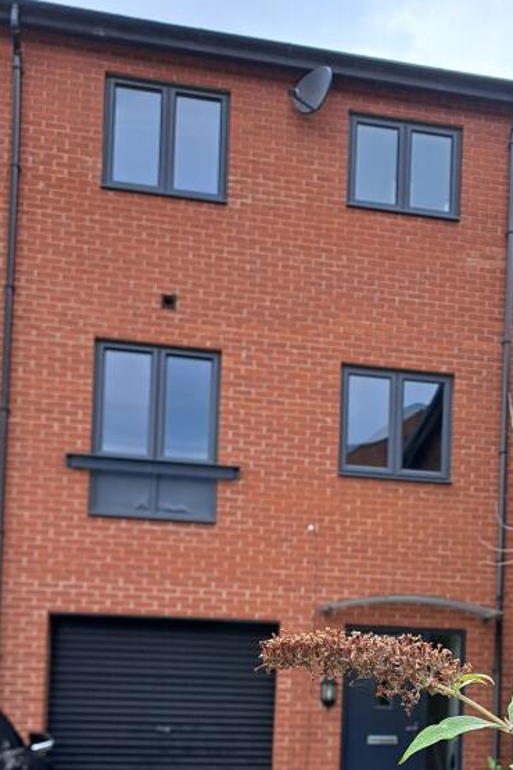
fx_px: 984
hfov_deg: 28.3
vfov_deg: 40.7
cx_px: 438
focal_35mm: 46
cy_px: 634
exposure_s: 1/429
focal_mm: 5.23
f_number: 1.8
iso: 50
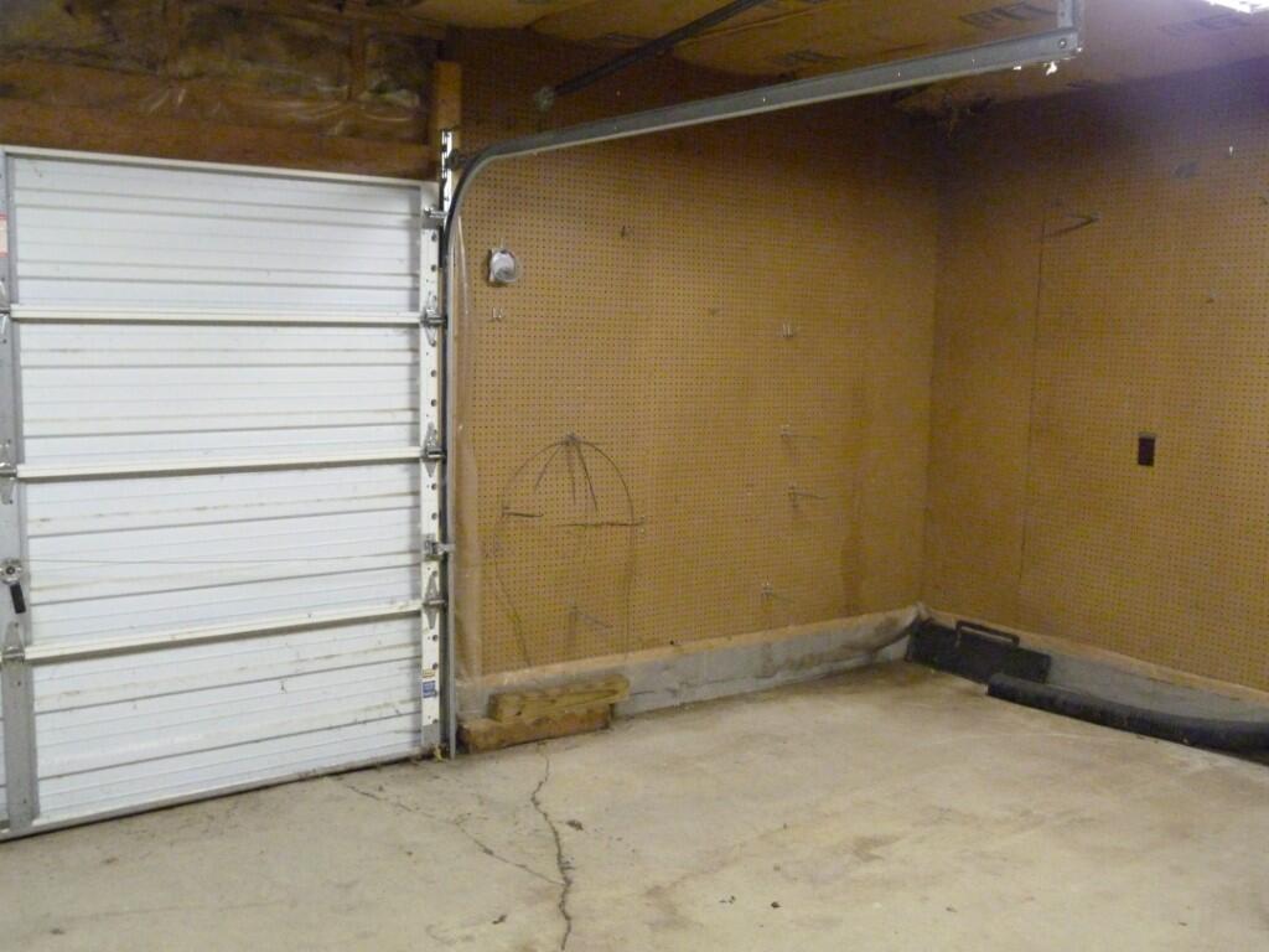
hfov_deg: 55.4
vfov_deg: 42.9
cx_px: 634
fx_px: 1210
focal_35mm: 33
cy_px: 476
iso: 800
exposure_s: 1/30
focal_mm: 5.9
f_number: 3
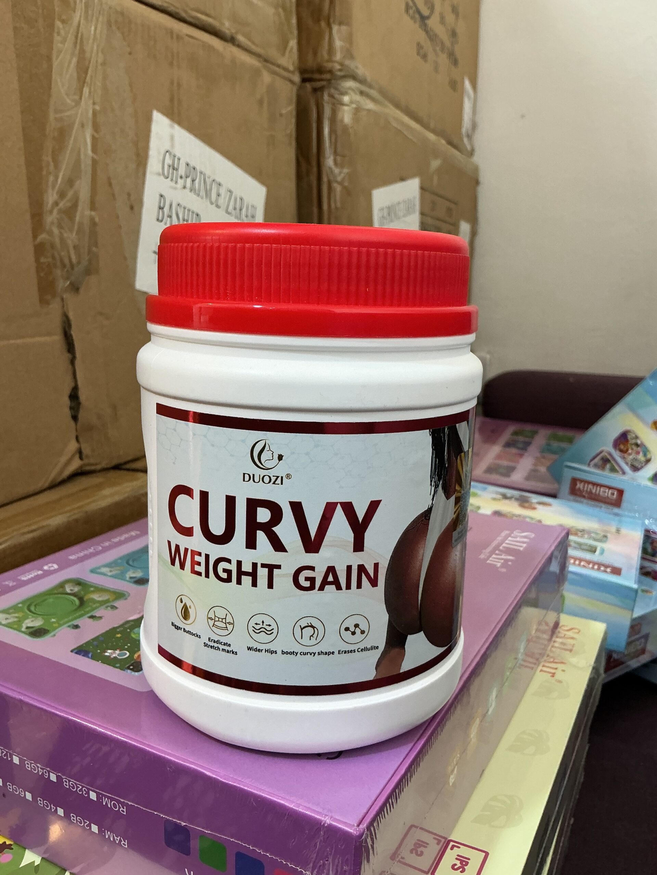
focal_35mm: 29
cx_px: 328
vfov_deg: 61.7
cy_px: 438
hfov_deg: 48.2
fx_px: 734
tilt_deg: -12.2
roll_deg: +0.3
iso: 80
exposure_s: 1/50
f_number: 1.8
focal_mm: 3
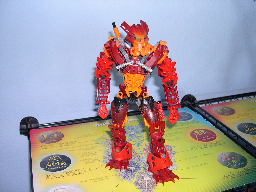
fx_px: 281
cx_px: 128
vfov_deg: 37.7
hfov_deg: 49.0
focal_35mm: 38
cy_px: 96
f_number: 2.8
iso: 100
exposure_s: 1/60
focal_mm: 8
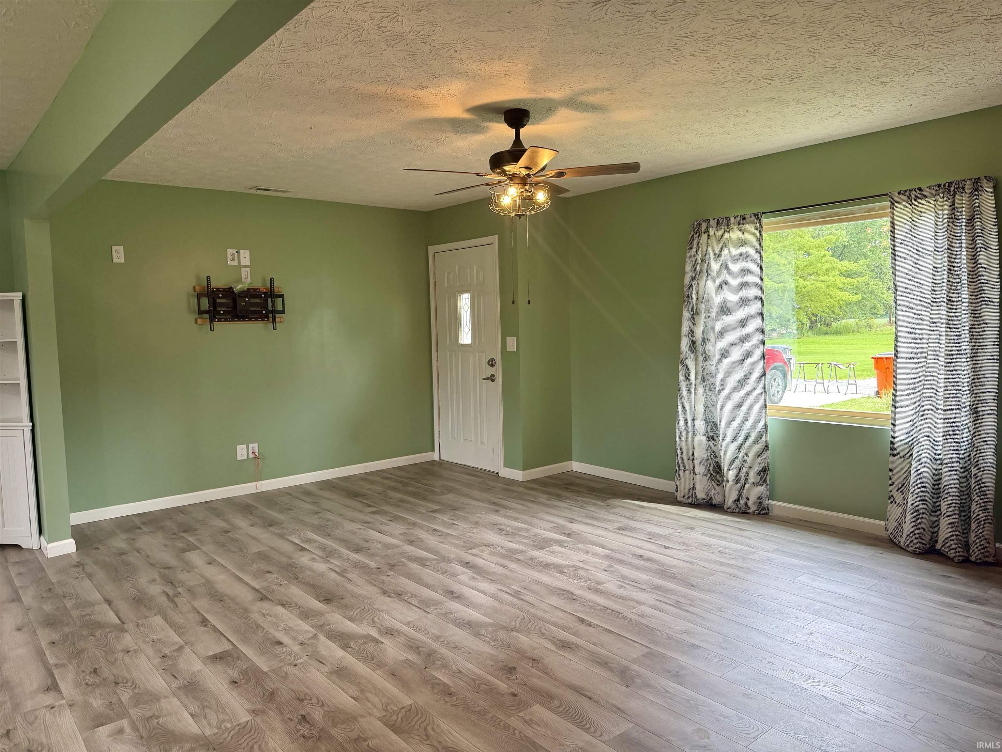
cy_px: 376
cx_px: 501
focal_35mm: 24
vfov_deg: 56.8
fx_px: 695
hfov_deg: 71.6
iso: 160
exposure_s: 1/140
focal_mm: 6.76
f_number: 1.78
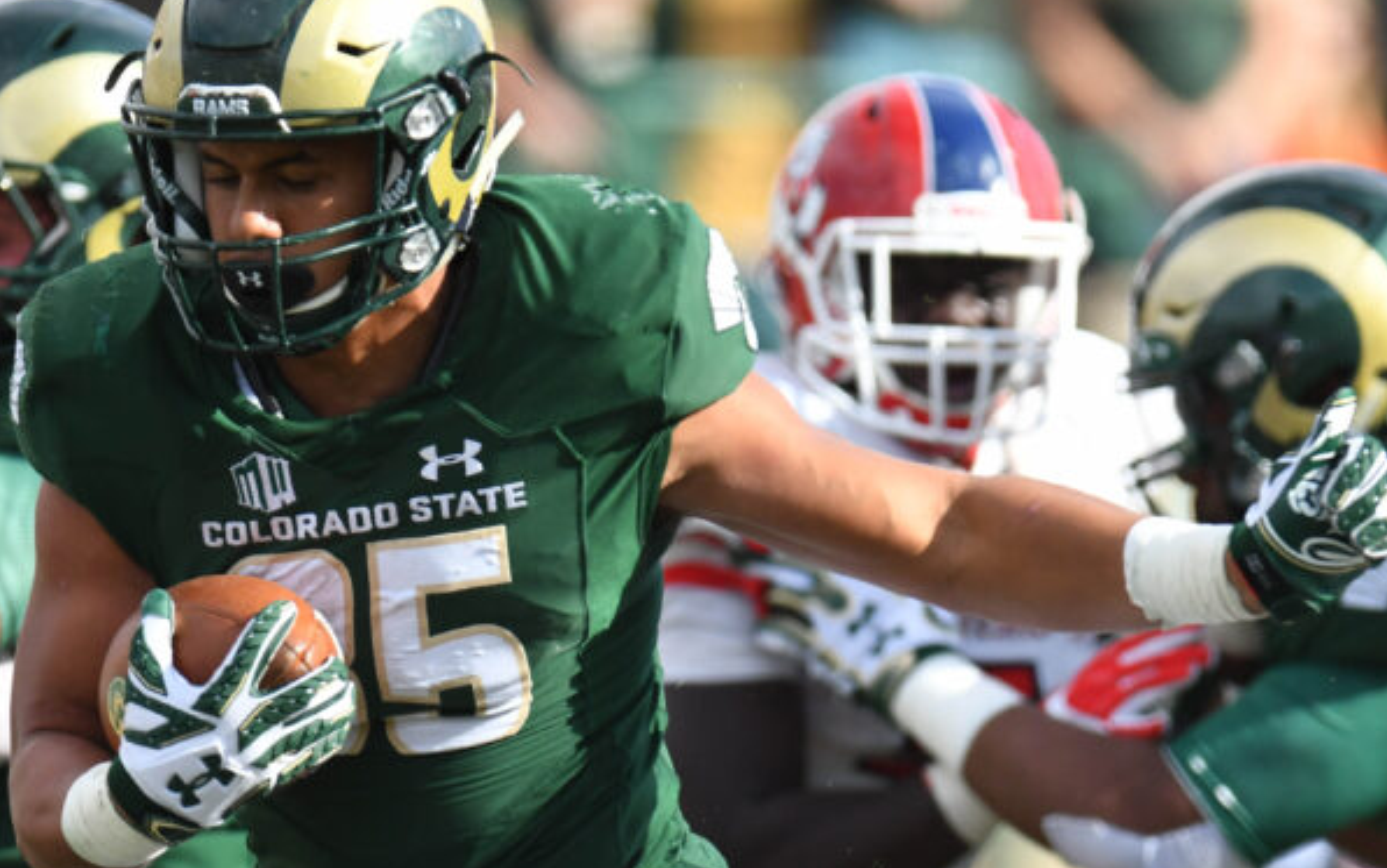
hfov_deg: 2.0
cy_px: 650
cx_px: 649
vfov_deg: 1.3
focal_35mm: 1050
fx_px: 39705
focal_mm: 400
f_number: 4.5
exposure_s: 1/5000
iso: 800
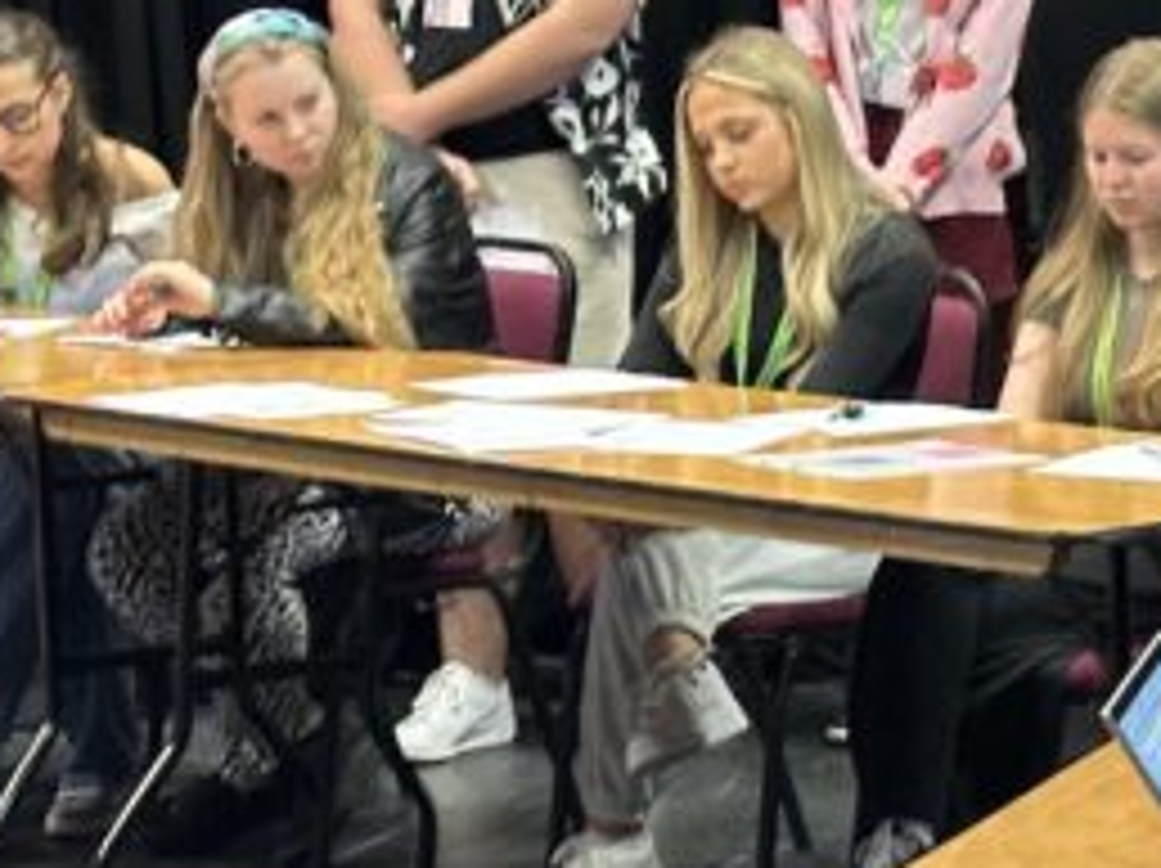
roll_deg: -0.8
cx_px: 1084
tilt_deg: -5.5
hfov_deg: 13.1
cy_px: 400
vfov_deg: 9.9
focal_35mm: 149
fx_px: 4993
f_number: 1.78
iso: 400
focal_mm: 6.86
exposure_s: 1/30
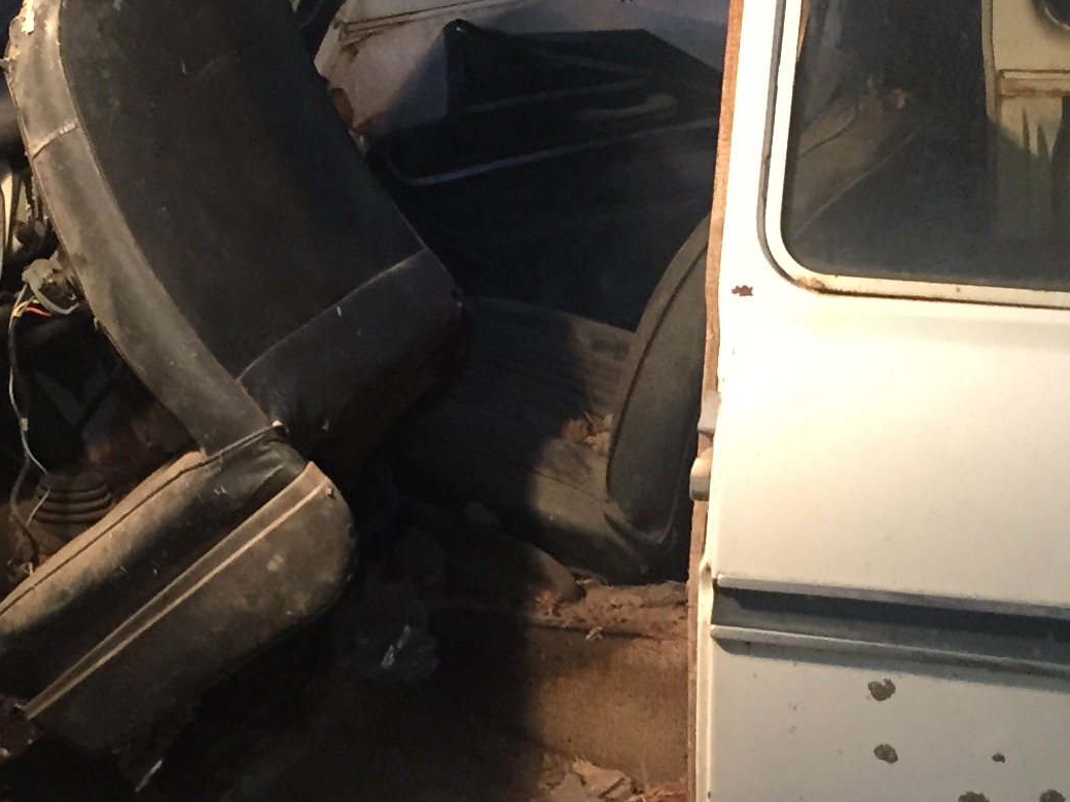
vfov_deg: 16.2
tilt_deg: -17.9
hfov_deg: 21.5
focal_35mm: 91
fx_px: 2813
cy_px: 401
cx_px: 441
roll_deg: +2.7
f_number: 2.2
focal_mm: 4.15
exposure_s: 1/20
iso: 250
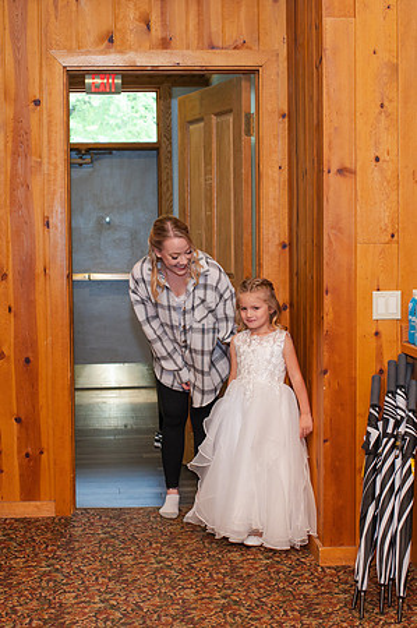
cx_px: 189
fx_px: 1079
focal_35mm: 62
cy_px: 318
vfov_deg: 32.4
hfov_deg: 21.9
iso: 800
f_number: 3.5
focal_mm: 35
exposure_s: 1/200
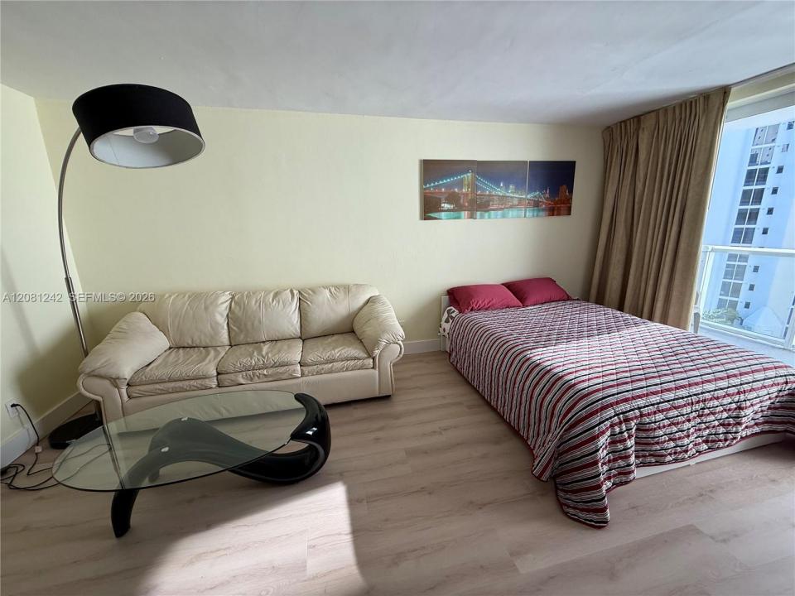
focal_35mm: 14
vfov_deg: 85.7
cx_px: 398
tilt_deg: -12.9
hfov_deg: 102.1
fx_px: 322
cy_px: 298
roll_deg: +1.6
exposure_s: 1/99
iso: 80
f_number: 2.2
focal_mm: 2.22
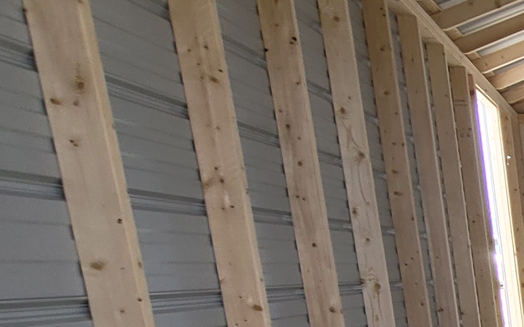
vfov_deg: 18.9
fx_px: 871
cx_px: 923
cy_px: 482
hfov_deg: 22.0
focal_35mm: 61
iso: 64
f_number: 2.2
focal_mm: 2.2
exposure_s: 1/60
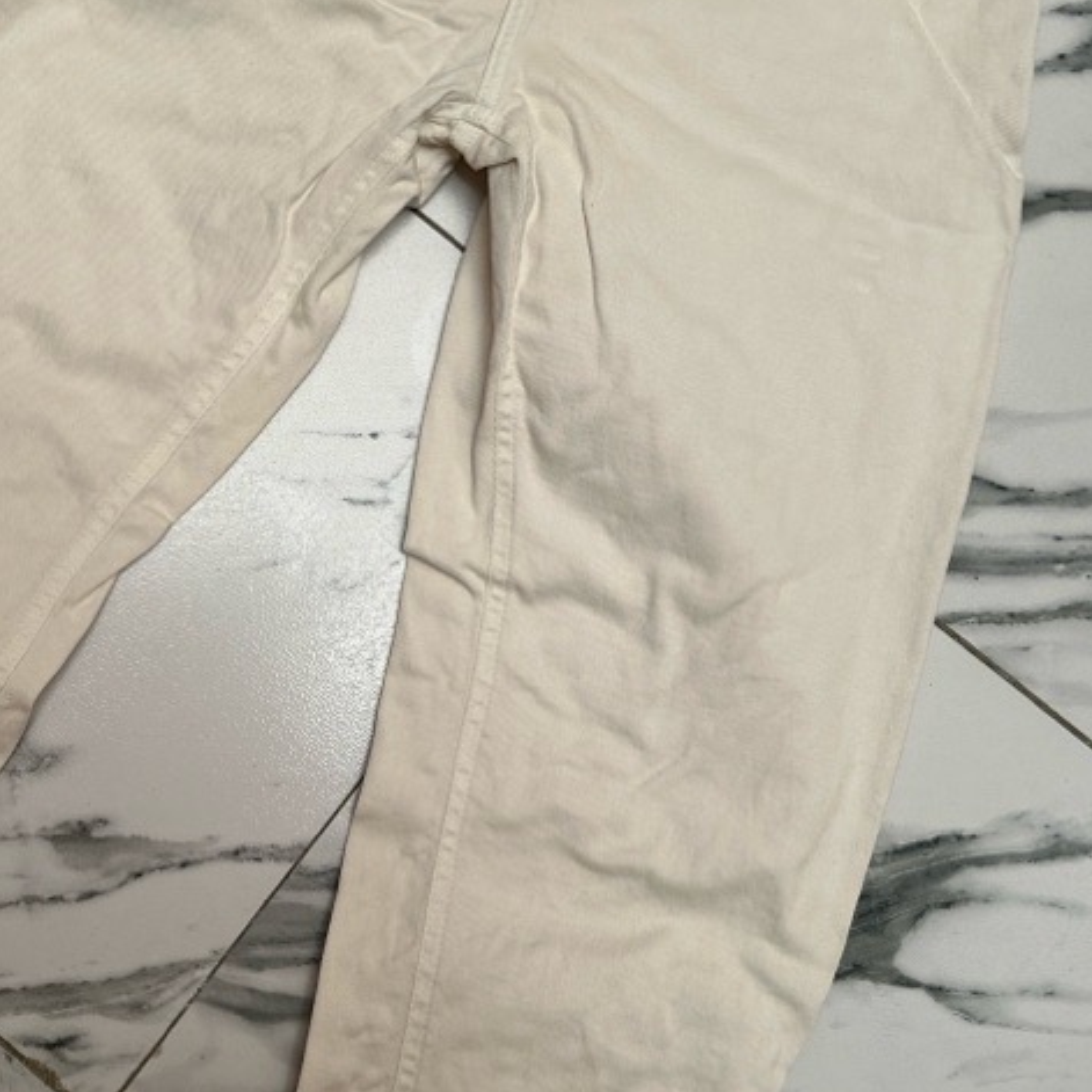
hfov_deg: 36.9
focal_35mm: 45
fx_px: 1606
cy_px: 401
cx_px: 311
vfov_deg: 37.3
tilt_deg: -83.0
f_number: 1.78
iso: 64
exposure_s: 1/121
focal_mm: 6.86
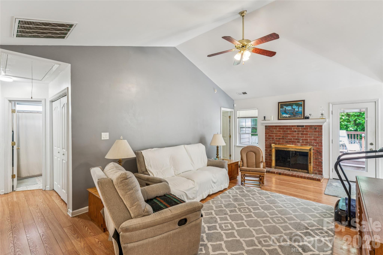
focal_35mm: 16
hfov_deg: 95.0
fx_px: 176
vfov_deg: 72.0
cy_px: 128
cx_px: 192
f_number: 11
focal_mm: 16.5
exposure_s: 1
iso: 100
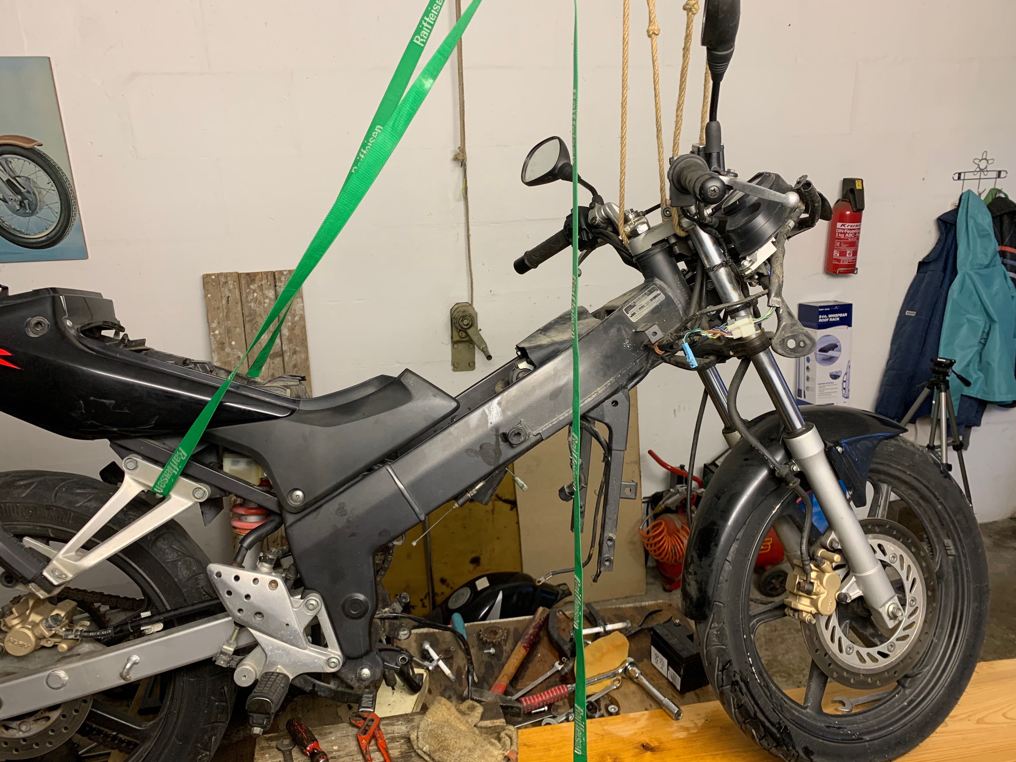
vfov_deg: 53.1
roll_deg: +2.3
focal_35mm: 26
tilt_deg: -16.7
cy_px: 381
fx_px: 763
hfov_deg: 67.3
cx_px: 508
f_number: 1.8
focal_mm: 4.25
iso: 100
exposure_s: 1/50
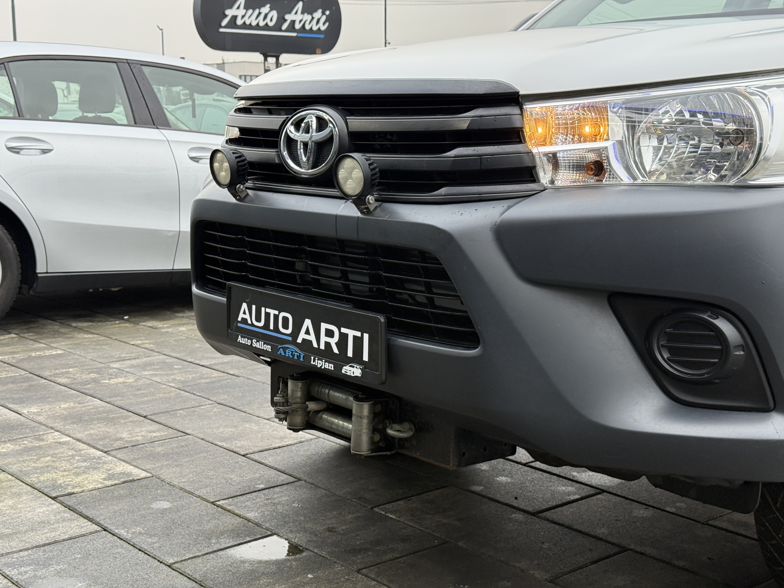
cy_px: 294
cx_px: 392
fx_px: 1087
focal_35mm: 48
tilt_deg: -8.7
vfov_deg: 30.3
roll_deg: +0.4
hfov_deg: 39.7
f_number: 1.78
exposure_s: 1/100
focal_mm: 6.76
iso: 160
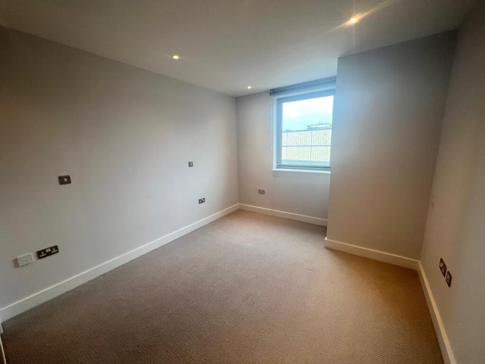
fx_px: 182
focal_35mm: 13
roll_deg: +2.7
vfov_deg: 89.9
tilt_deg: -11.1
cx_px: 242
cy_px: 182
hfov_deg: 106.2
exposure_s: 1/100
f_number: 1.8
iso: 64
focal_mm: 1.57
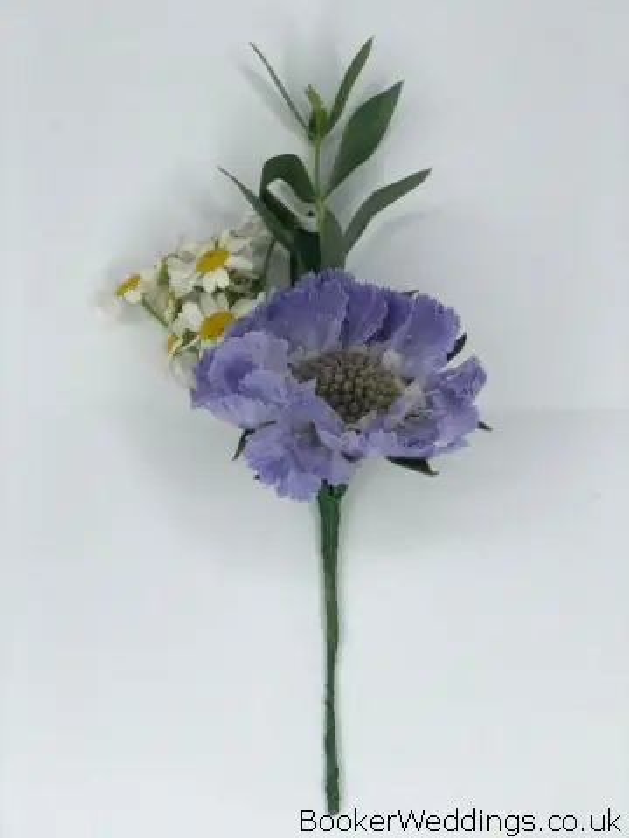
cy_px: 419
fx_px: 1260
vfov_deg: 36.8
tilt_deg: -73.7
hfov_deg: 28.0
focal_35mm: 52
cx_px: 314
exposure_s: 1/156
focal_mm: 6
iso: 16
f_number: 2.4
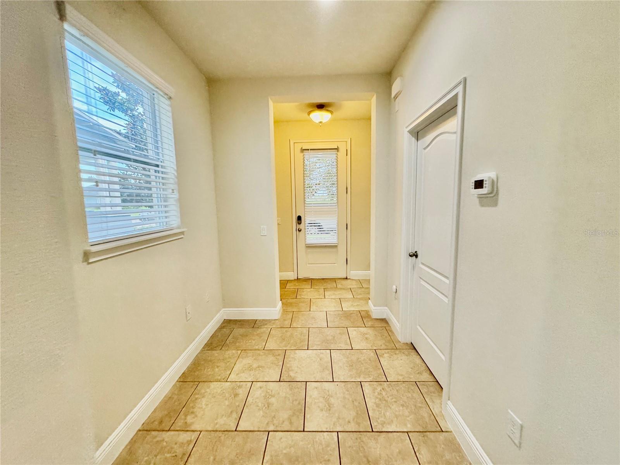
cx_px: 310
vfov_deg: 85.7
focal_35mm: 14
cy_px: 232
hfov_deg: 102.1
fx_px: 251
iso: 250
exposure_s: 1/120
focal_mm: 2.22
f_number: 2.2
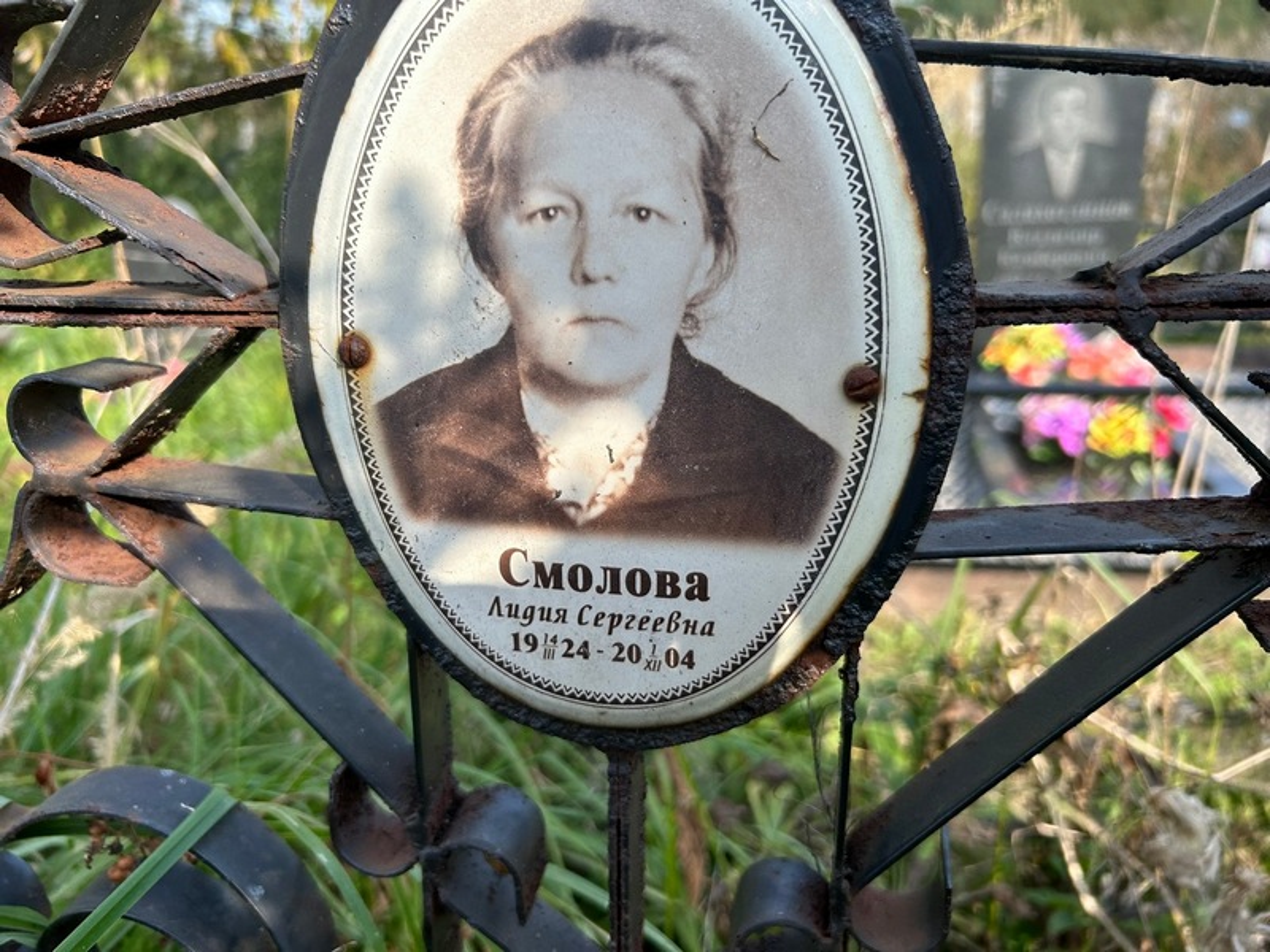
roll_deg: +1.4
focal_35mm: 26
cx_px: 635
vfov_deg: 53.1
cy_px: 476
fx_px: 954
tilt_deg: -20.4
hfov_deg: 67.3
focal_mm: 5.7
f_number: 1.5
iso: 50
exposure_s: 1/932
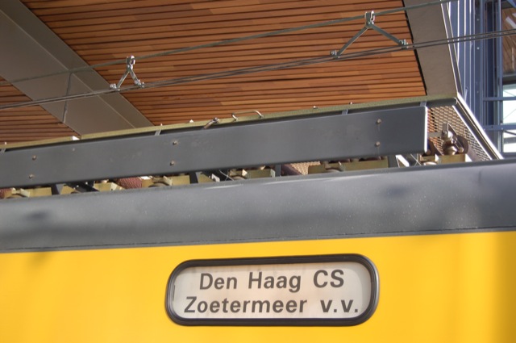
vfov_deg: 22.6
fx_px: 859
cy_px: 172
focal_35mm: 60
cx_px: 258
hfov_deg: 33.4
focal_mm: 40
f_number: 5
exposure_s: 1/100
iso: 200
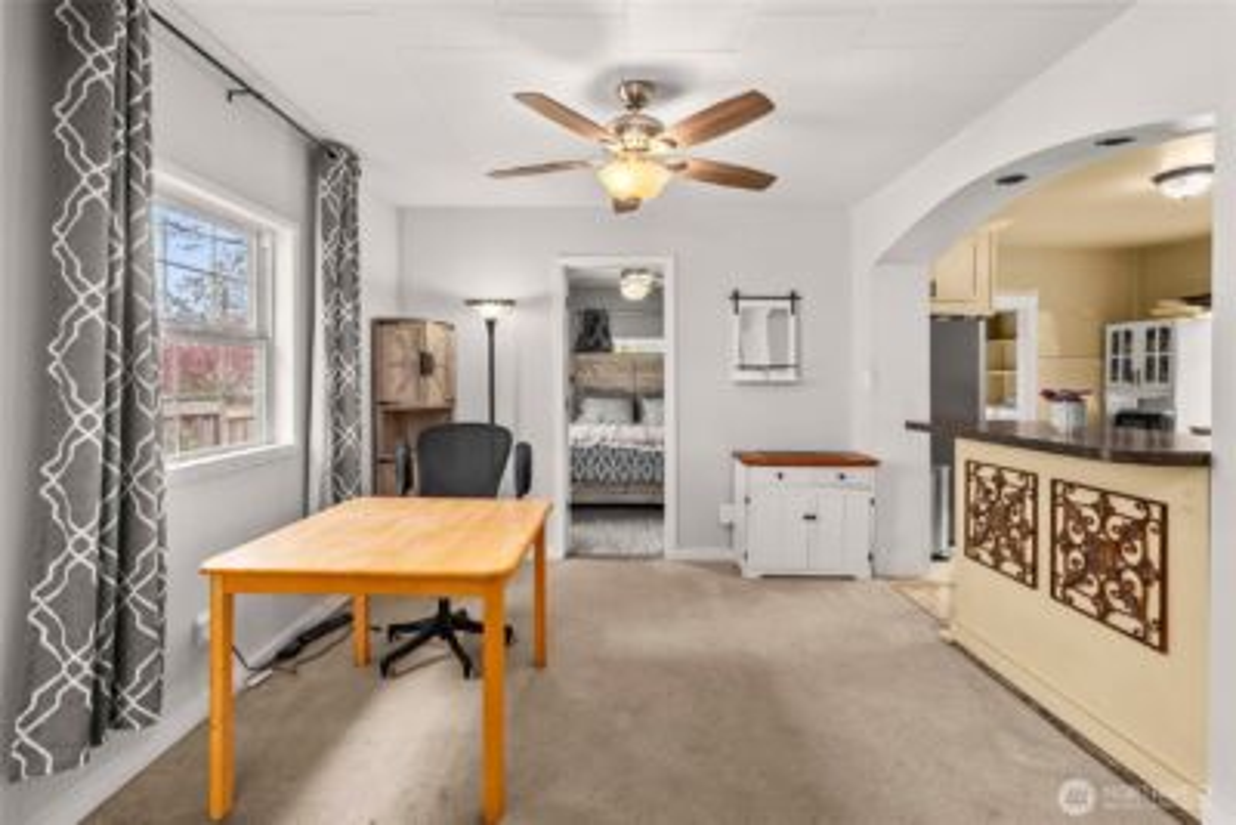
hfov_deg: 96.7
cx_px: 618
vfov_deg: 73.8
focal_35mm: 16
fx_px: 550
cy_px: 412
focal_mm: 16
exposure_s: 1/13
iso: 1000
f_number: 7.1
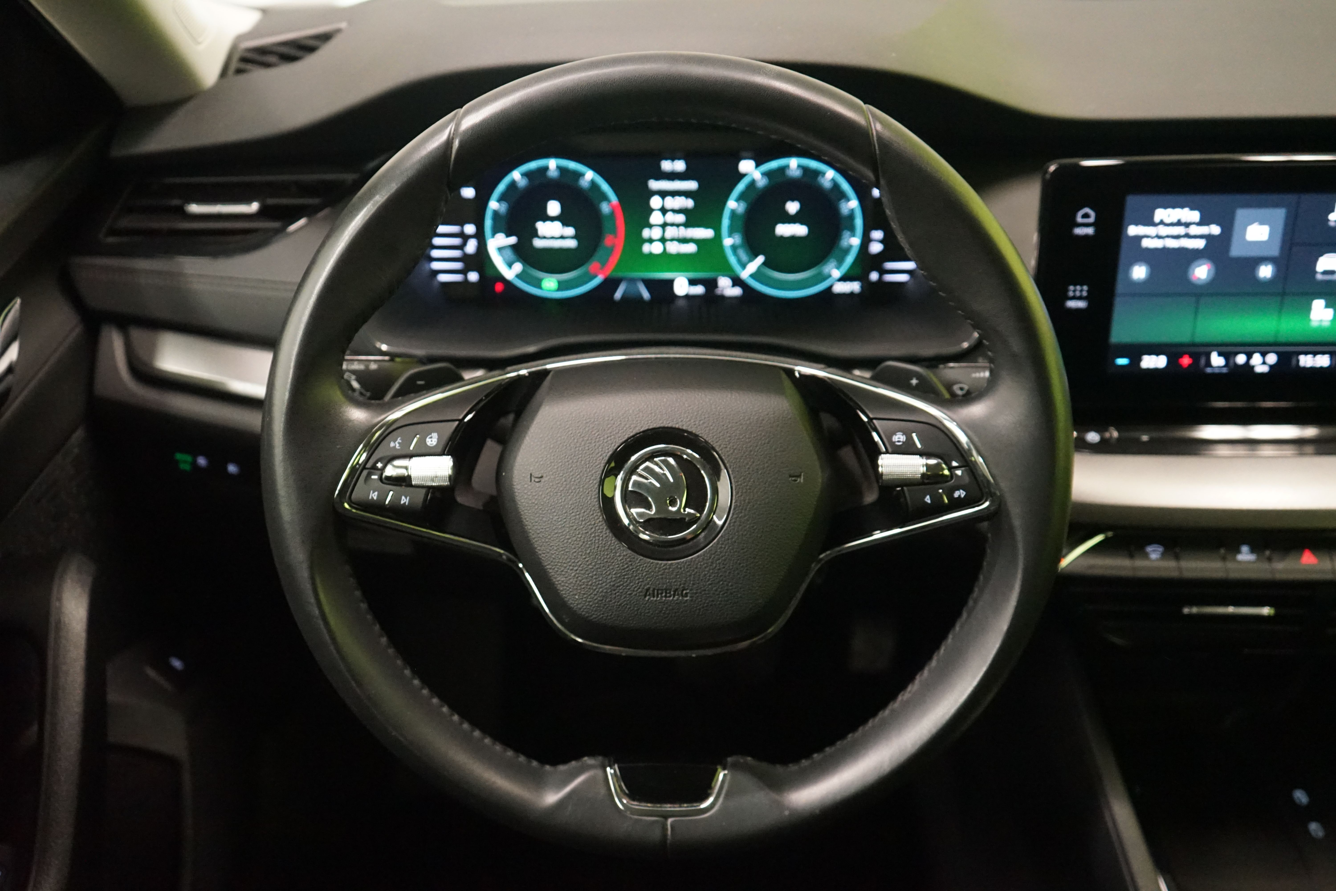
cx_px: 668
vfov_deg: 36.9
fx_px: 1336
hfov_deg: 53.1
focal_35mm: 36
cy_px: 446
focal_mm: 36
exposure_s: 1/40
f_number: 4
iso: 6400
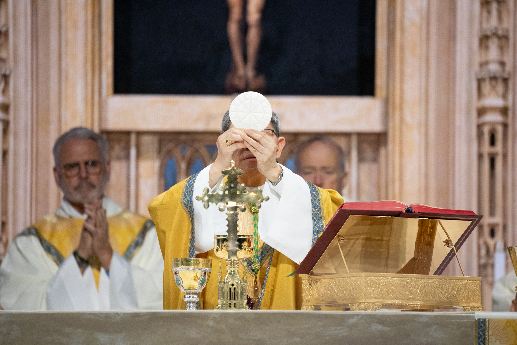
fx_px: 8042
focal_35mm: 560
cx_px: 258
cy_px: 172
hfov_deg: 3.7
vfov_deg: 2.5
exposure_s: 1/250
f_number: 6.3
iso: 5000
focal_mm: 560
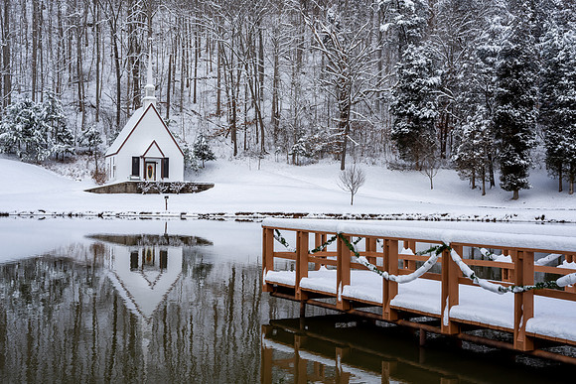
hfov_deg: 39.6
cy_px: 192
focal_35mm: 50
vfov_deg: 27.0
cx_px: 288
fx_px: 800
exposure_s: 1/80
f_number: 13
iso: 64
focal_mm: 50
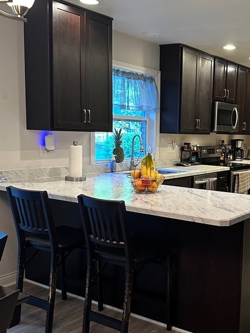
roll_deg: -2.9
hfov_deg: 32.9
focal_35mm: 43
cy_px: 184
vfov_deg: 43.8
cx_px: 190
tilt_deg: -7.4
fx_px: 414
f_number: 1.78
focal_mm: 6.86
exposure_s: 1/60
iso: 250
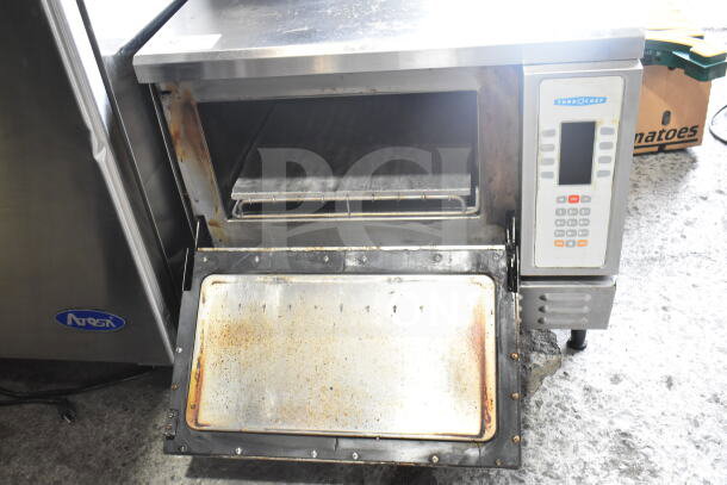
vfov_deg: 36.9
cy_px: 242
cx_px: 364
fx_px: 727
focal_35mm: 36
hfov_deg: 53.1
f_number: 5.6
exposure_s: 1/125
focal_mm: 24
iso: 1600
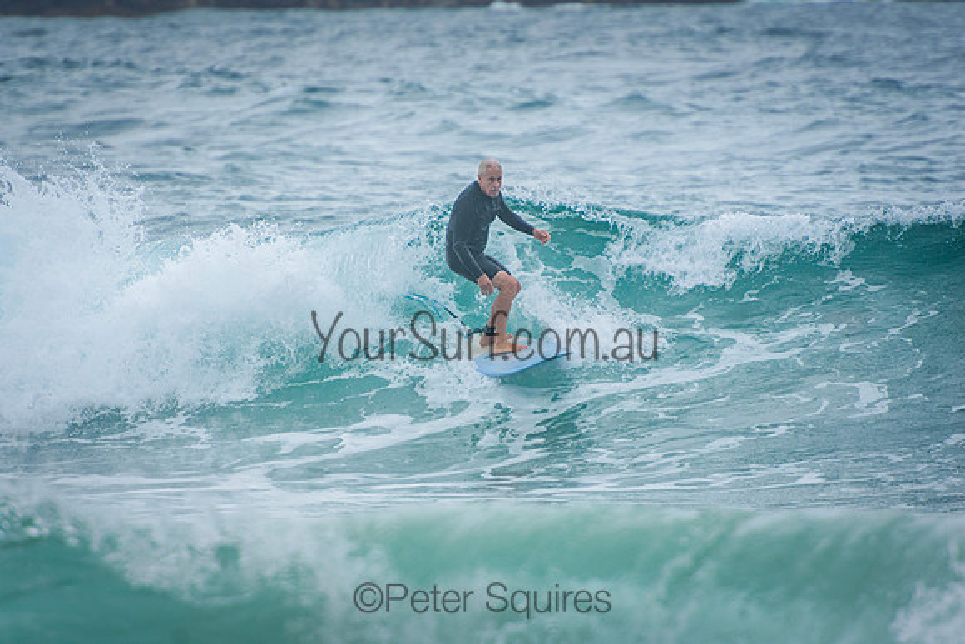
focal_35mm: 600
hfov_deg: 3.4
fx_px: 16086
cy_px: 322
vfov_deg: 2.3
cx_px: 482
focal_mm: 400
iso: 400
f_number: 5.6
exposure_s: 1/2000
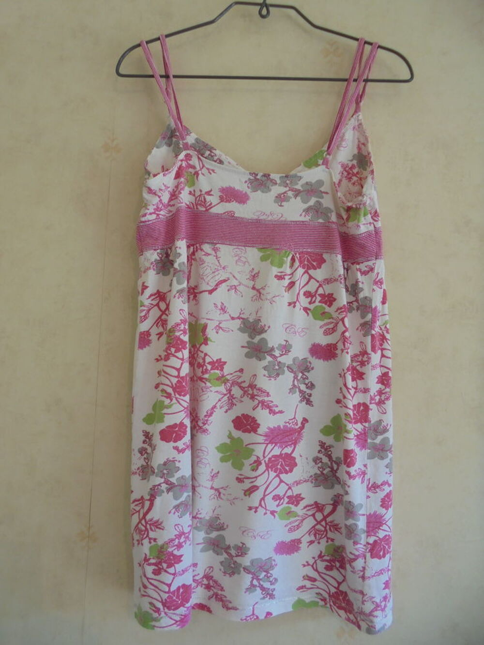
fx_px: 485
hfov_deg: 53.1
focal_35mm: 26
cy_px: 322
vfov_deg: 67.3
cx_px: 242
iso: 100
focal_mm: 4.6
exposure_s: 1/40
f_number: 3.5
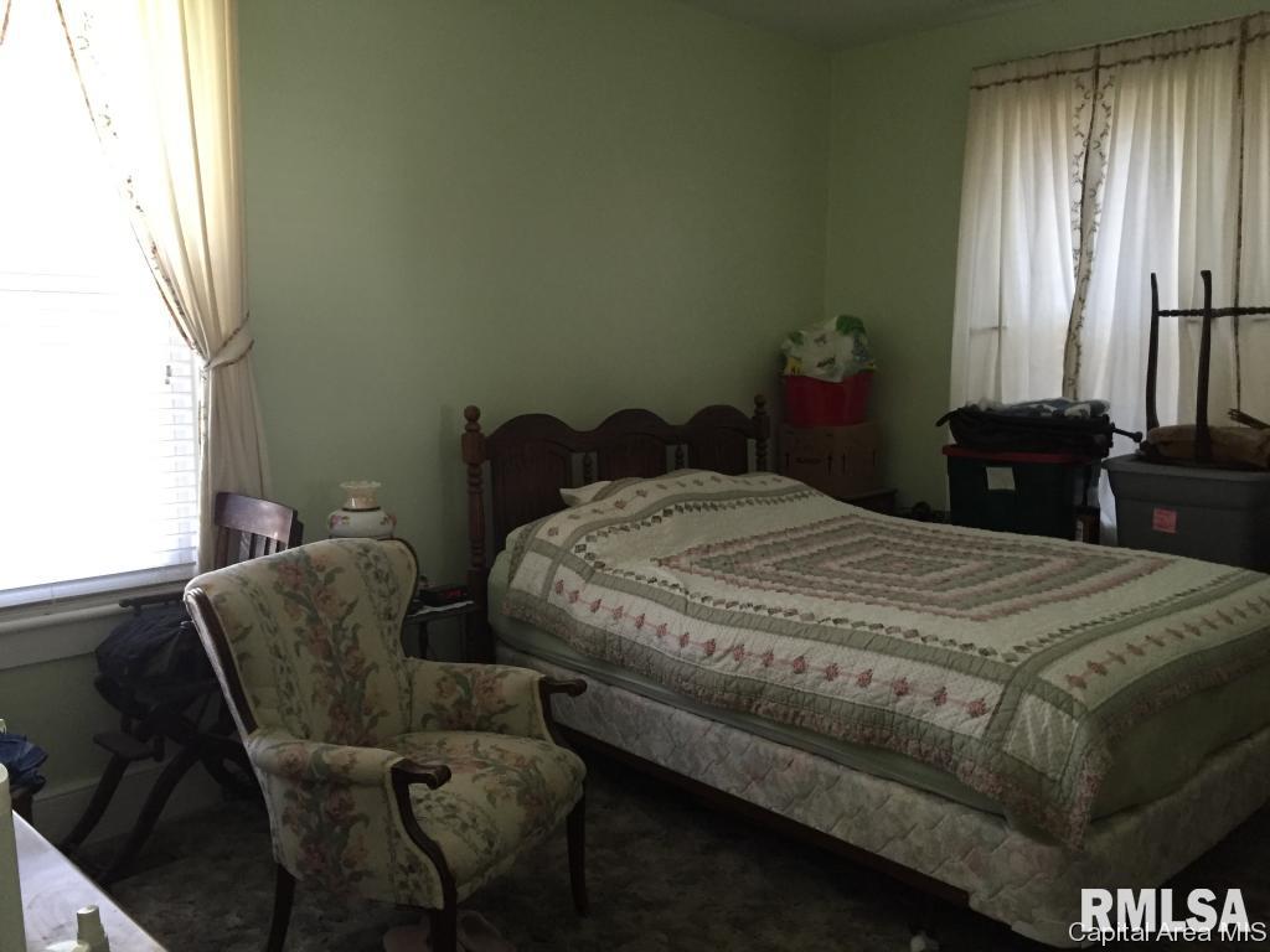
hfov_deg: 61.7
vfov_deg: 48.2
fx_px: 1064
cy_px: 476
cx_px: 635
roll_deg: +0.1
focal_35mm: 29
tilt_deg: -6.5
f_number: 2.2
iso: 160
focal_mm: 4.15
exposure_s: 1/30
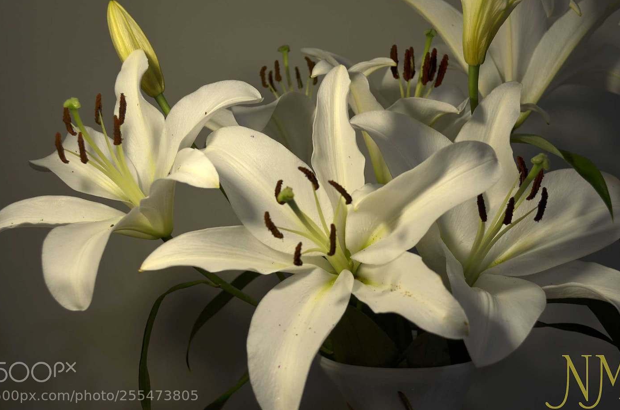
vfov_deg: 24.5
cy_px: 195
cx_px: 321
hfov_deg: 36.3
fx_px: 945
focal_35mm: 55
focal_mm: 32
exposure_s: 1/45
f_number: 4.8
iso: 100
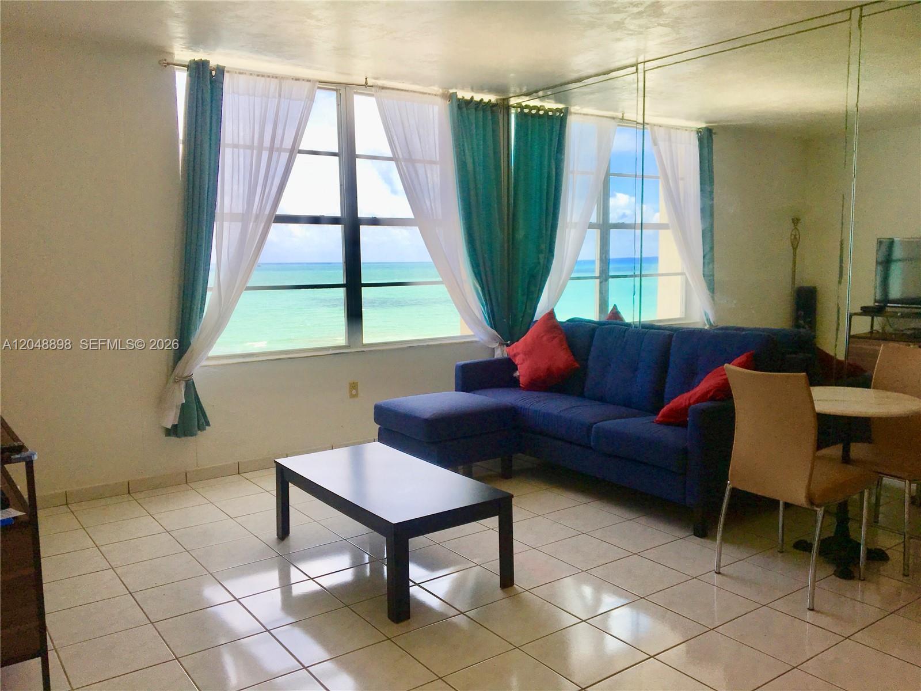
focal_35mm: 29
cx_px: 460
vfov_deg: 48.2
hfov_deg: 61.7
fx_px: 772
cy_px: 346
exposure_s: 1/407
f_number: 2.2
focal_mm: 4.15
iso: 25
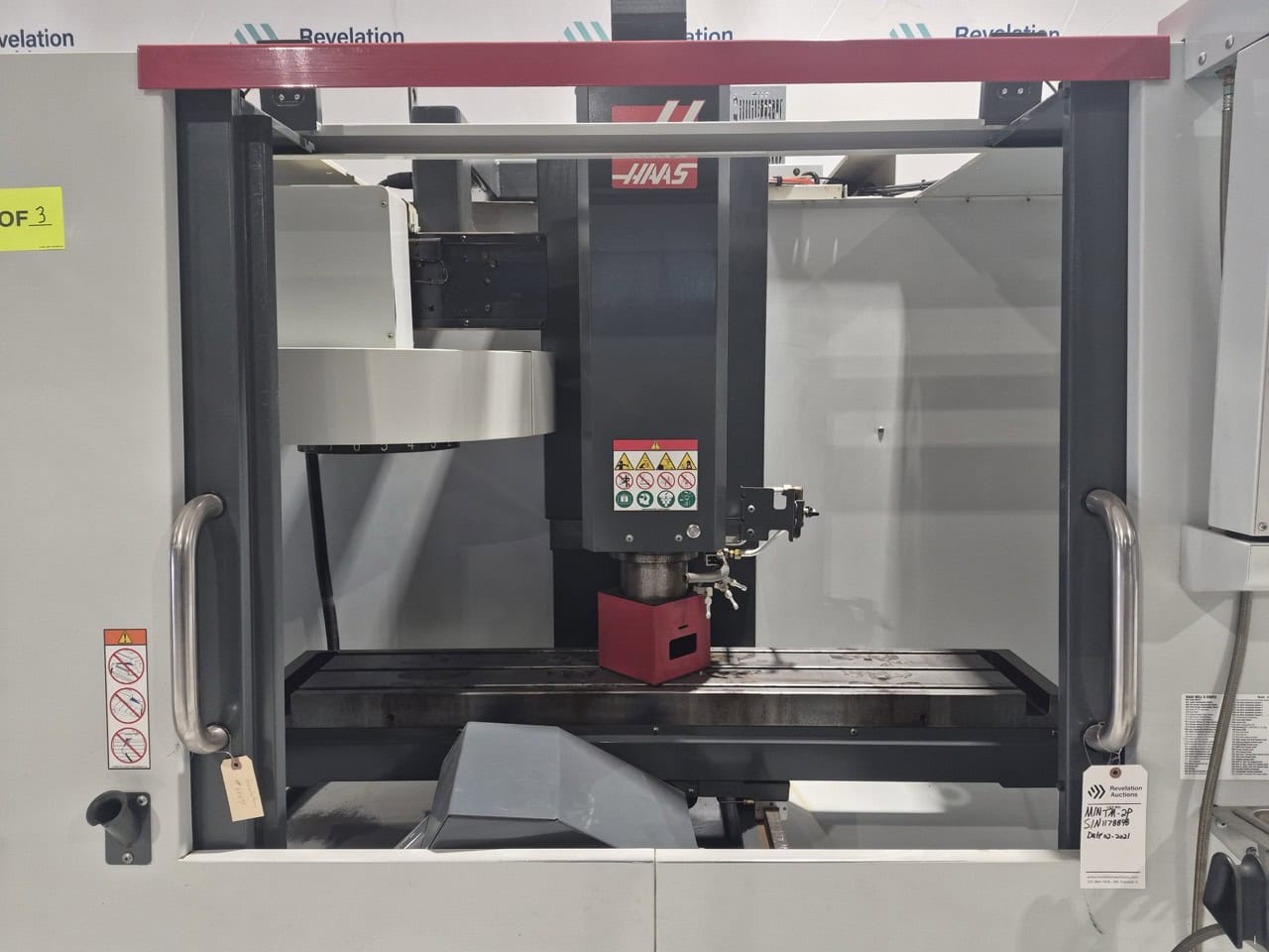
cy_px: 476
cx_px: 634
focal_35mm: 23
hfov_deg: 73.9
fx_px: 843
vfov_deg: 58.9
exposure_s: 1/120
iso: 200
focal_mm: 5.4
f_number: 1.8
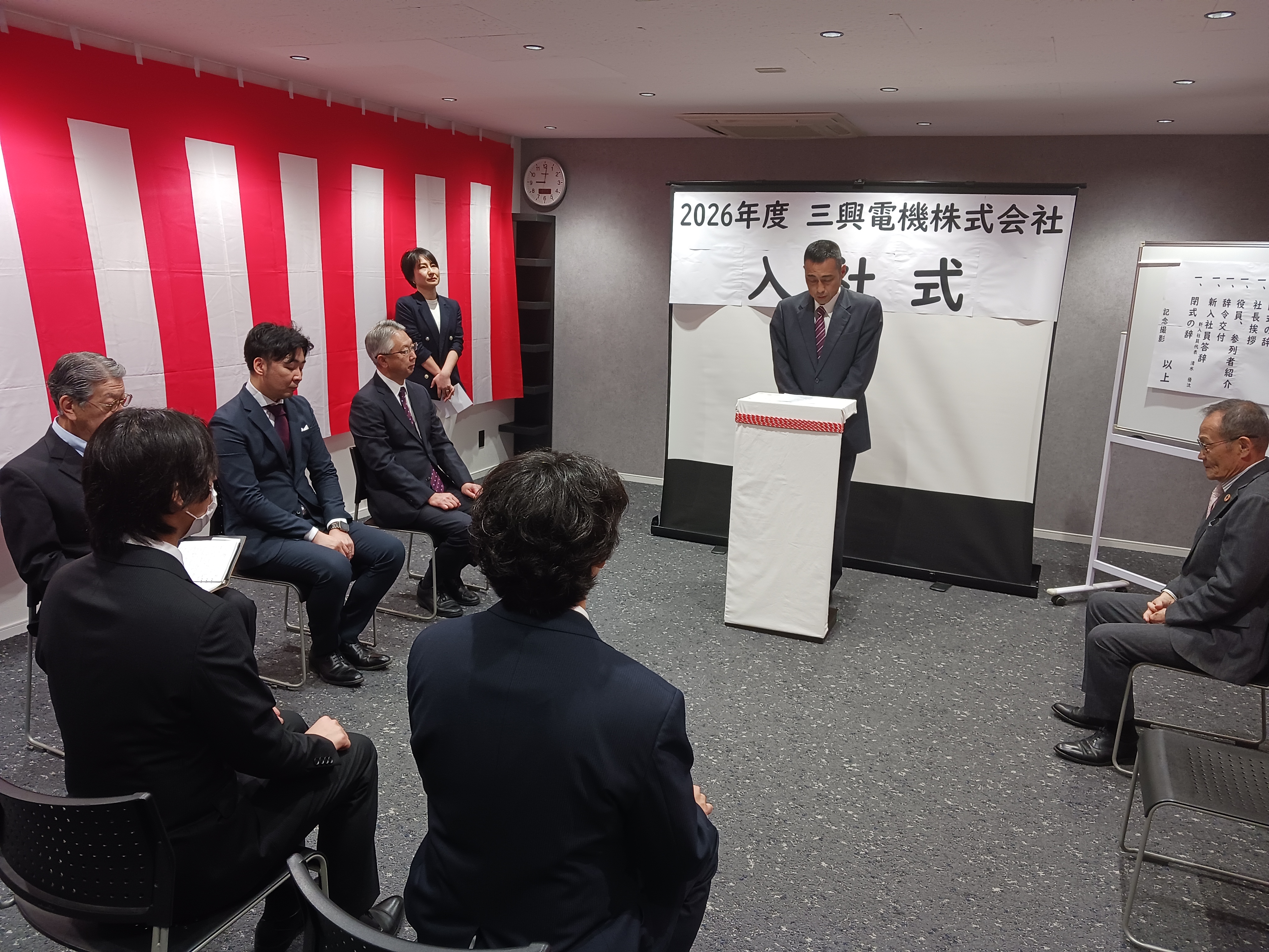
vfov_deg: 51.4
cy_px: 476
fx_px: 990
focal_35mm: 27
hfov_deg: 65.3
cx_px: 634
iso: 250
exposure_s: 1/50
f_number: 1.8
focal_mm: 4
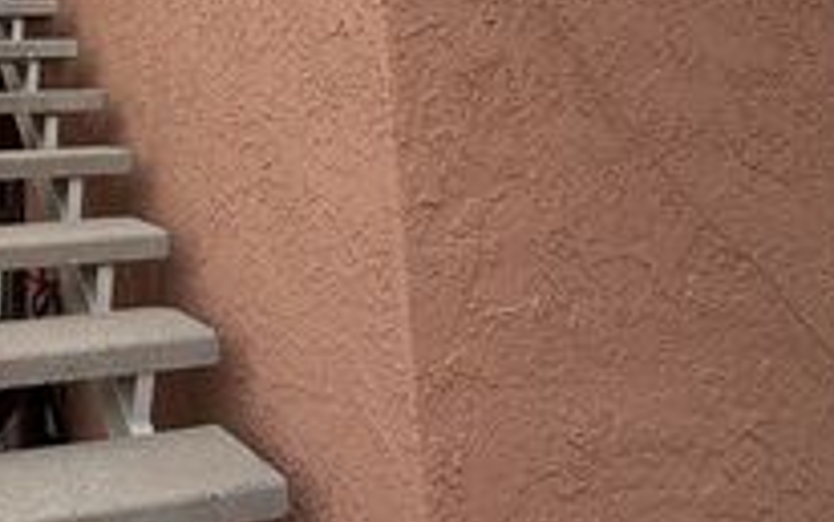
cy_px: -47
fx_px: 819
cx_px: 20
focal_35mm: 36
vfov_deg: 31.5
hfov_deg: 46.2
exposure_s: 1/245
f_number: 2.2
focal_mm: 2.22
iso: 40
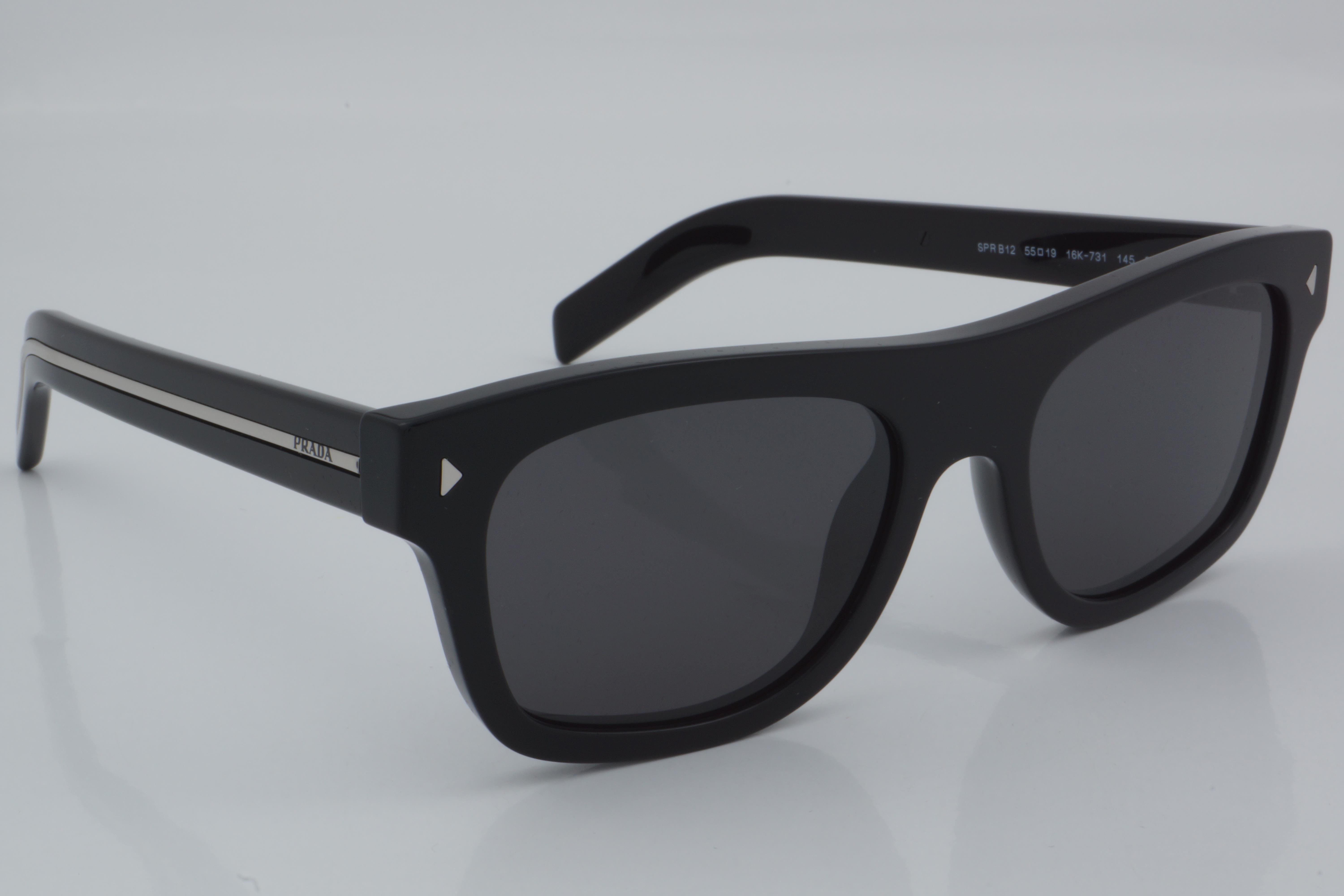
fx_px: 2800
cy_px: 448
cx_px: 672
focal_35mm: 75
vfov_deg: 18.2
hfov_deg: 27.0
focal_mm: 50
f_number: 32
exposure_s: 1/4
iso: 100
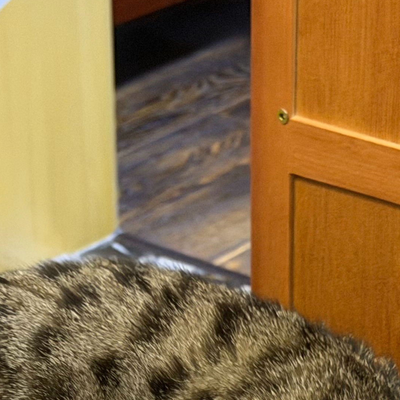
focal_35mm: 159
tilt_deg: -31.0
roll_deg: +3.3
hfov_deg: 11.0
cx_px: 127
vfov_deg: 10.7
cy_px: 519
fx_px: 2079
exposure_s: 1/25
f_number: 1.78
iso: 500
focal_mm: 6.76
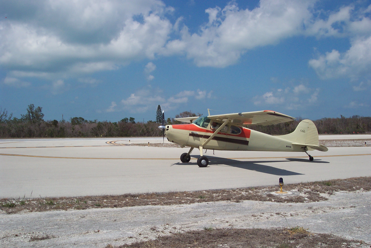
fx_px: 392
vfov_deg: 35.1
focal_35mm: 38
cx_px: 186
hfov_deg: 50.7
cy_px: 124
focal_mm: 8
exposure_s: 1/1000
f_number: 4.8
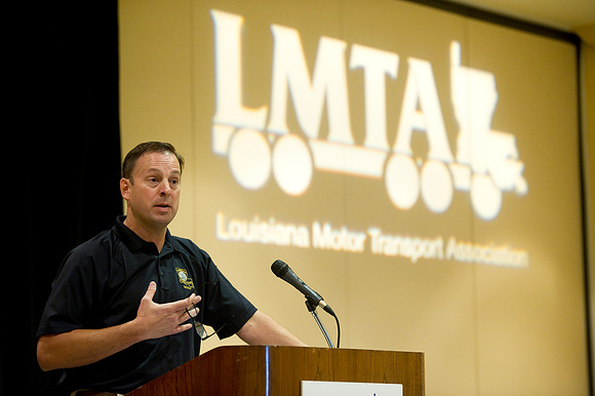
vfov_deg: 11.2
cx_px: 298
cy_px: 198
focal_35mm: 122
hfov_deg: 16.8
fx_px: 2015
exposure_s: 1/125
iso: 3200
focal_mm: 122
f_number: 2.8
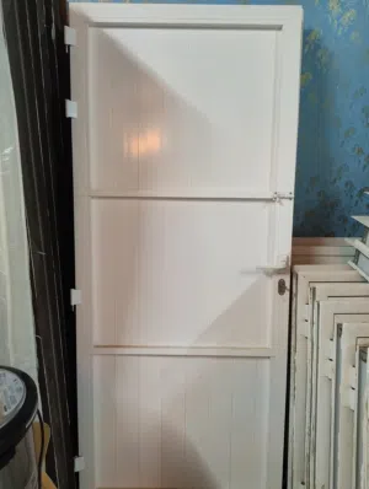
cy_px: 244
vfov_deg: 71.5
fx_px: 340
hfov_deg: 57.0
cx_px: 184
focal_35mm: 24
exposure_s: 1/33.3
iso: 1131
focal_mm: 5.56
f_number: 1.88
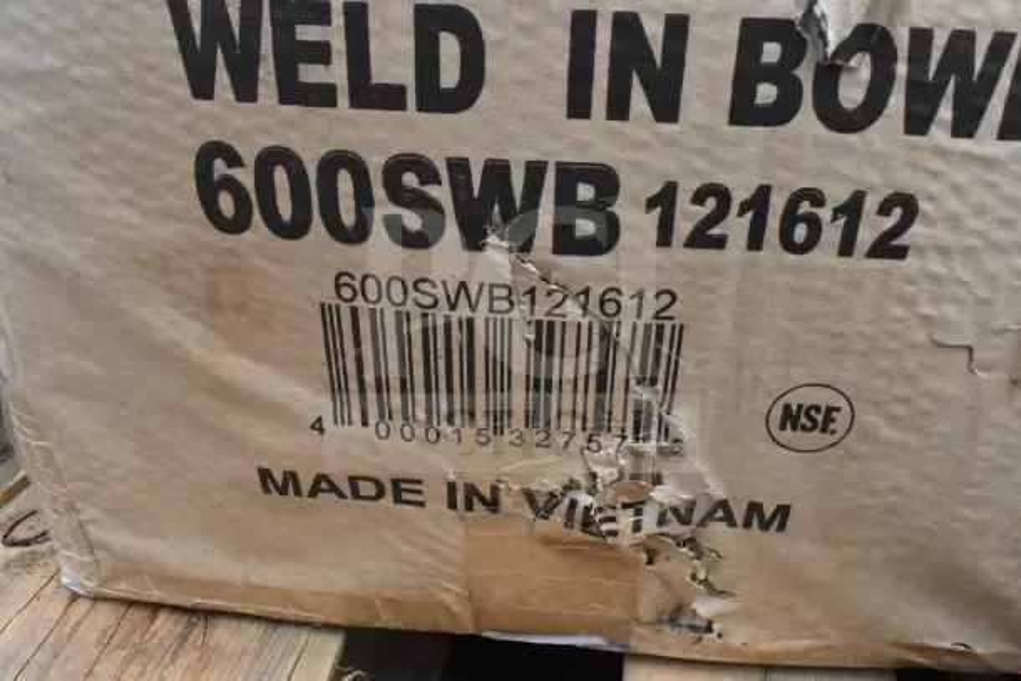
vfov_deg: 38.4
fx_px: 979
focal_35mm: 34
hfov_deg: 55.1
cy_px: 340
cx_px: 510
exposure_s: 1/1000
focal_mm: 23
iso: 6400
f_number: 18
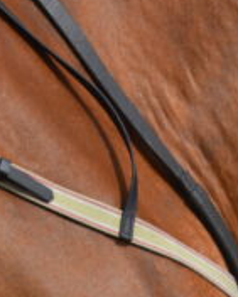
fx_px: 6833
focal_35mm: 777
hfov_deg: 2.0
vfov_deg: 2.5
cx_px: 464
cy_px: 9
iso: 100
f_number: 6.3
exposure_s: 1/640
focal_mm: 95
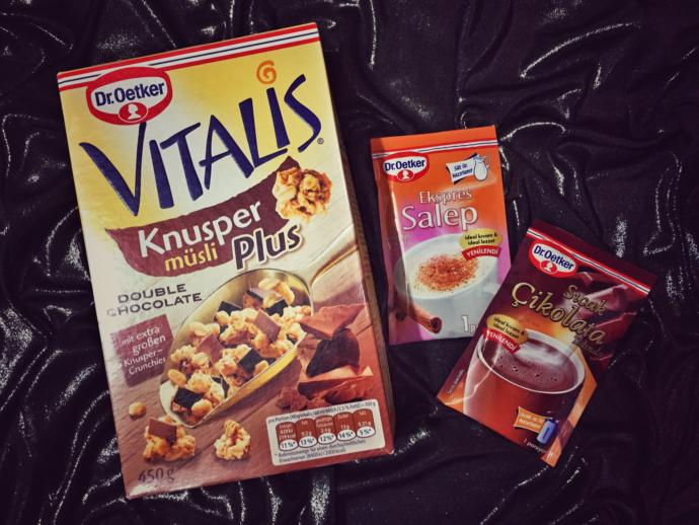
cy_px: 262
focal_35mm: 29
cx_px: 350
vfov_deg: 48.3
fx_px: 586
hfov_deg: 61.6
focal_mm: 4.15
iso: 250
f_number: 2.2
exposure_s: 1/25
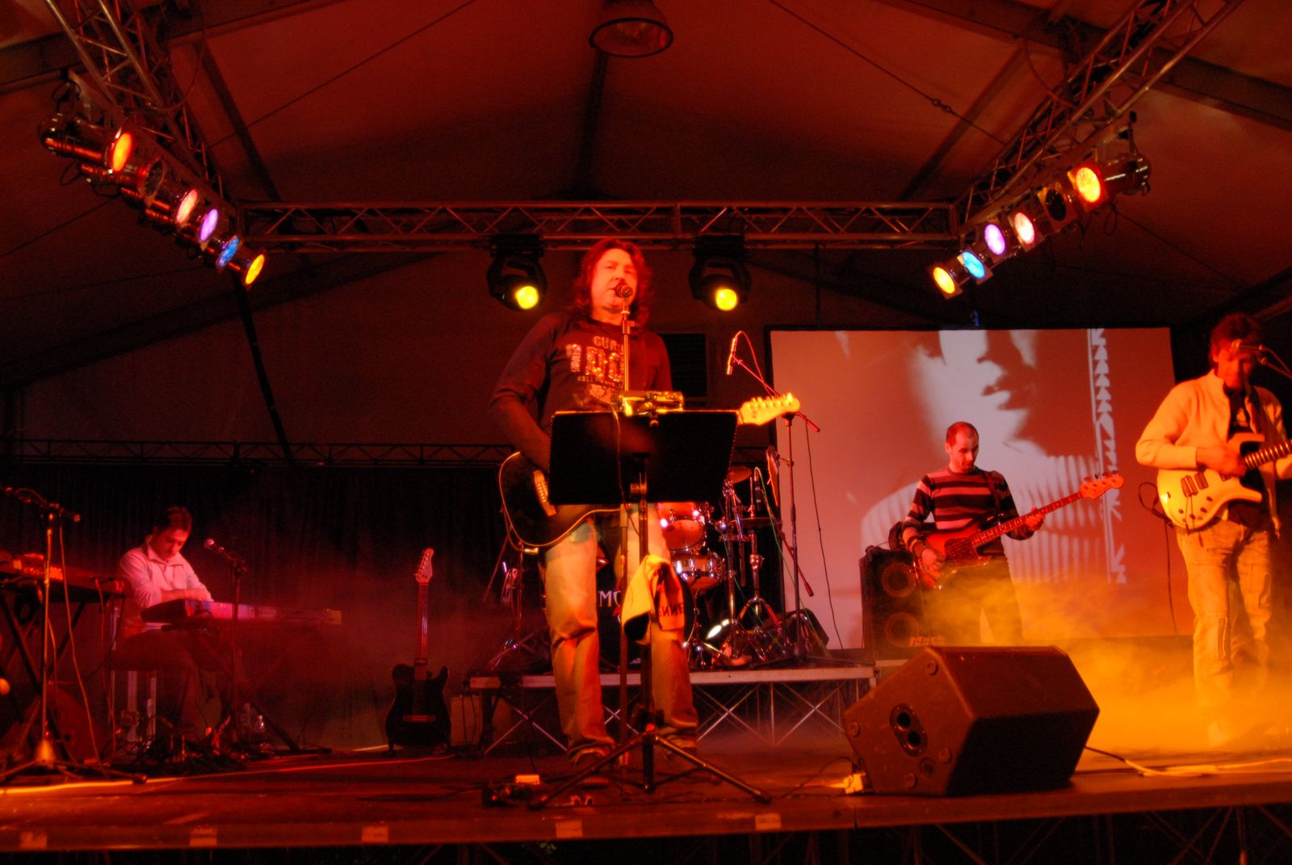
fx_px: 1294
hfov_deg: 53.1
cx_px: 646
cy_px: 432
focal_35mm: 36
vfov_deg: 37.0
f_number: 3.5
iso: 800
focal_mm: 24
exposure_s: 1/20
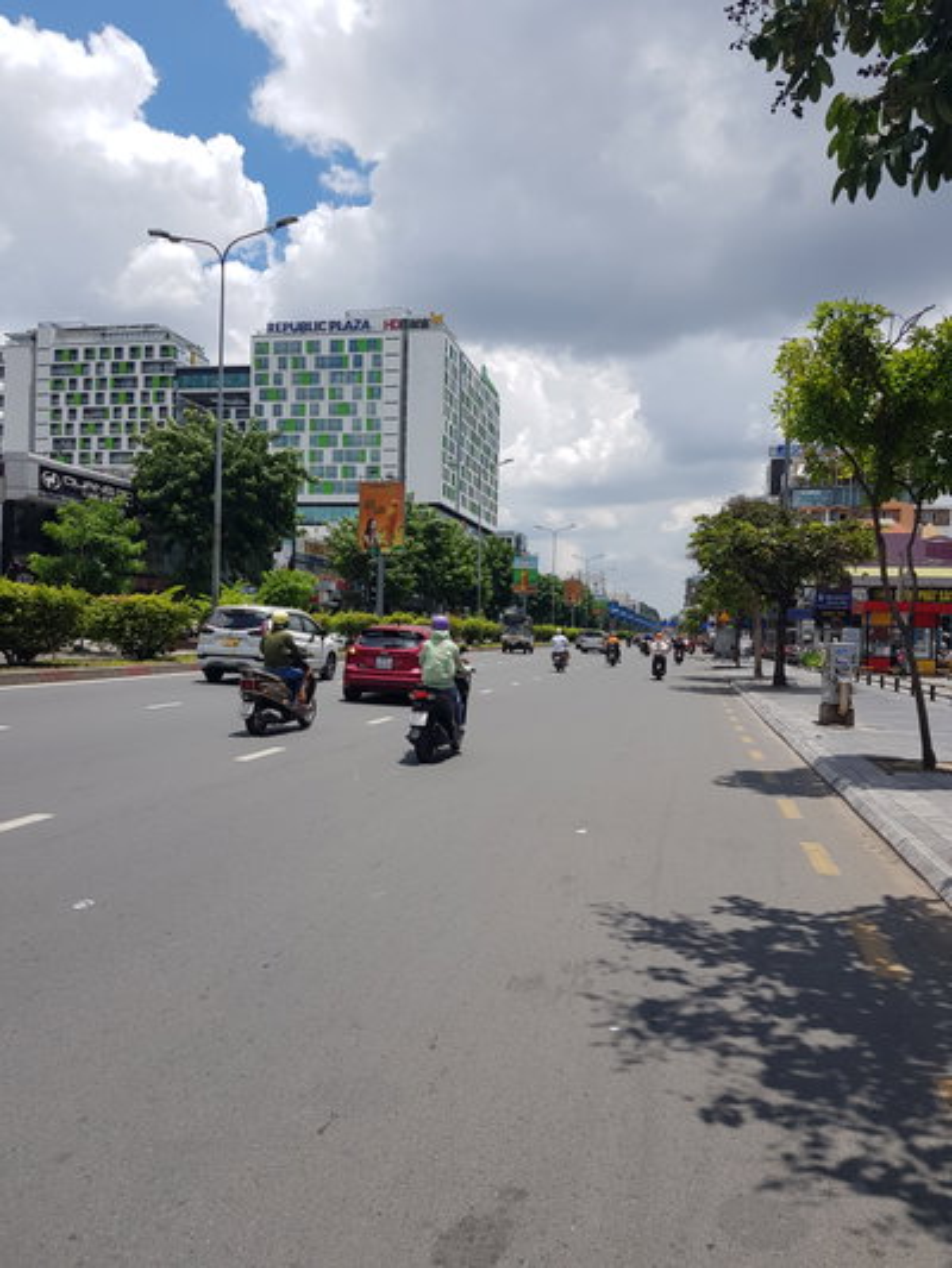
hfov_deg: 53.1
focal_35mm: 26
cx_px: 476
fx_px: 953
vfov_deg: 67.3
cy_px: 634
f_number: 1.7
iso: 40
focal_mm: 4.2
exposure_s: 1/3008
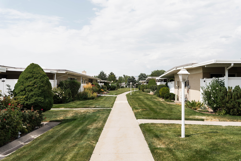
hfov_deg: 53.9
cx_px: 120
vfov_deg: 37.4
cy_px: 80
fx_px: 237
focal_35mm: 35
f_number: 8
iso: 100
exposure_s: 1/320
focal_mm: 35.4
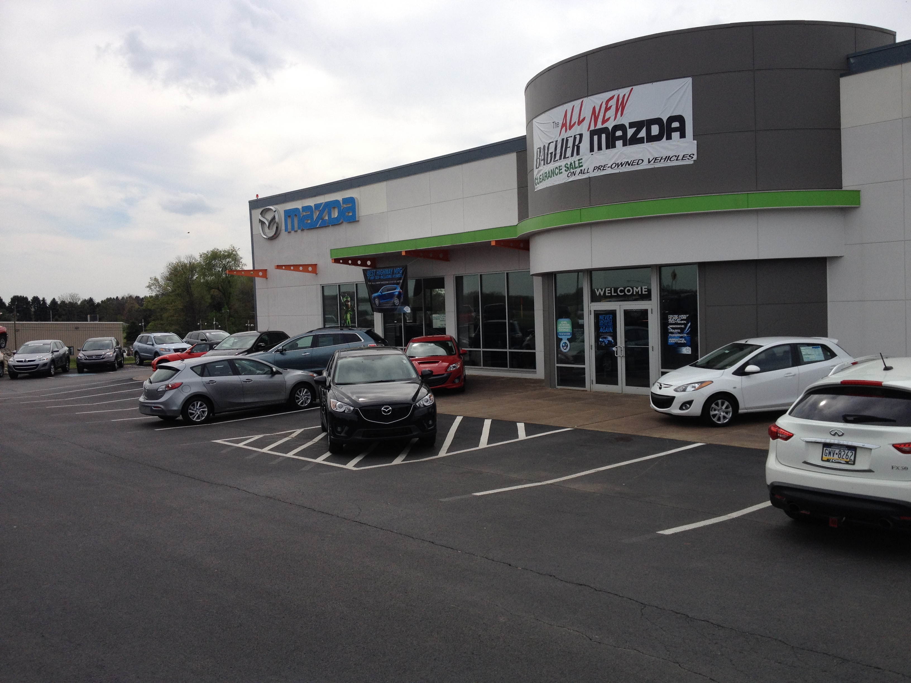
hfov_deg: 52.6
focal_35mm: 35
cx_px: 456
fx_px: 921
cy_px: 342
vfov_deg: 40.7
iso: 64
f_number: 2.4
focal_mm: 4.28
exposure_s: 1/1972
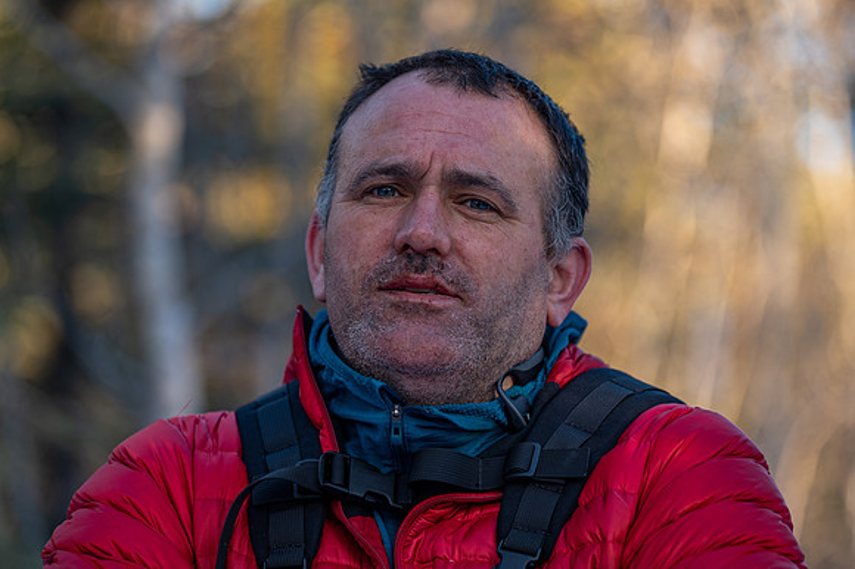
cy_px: 284
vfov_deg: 9.1
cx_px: 428
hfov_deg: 13.7
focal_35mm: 150
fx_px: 3560
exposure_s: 1/200
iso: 100
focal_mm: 150
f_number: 2.8
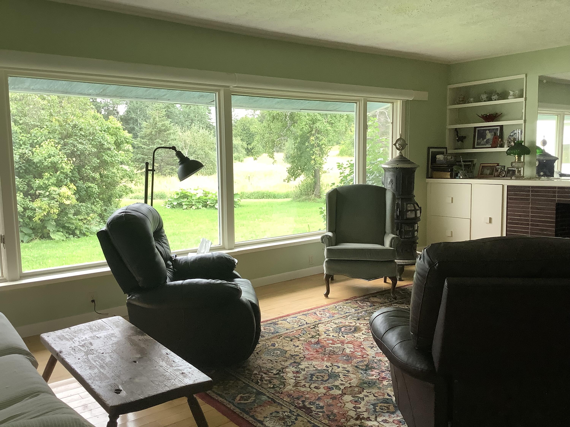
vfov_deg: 45.4
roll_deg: +0.7
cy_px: 214
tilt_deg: -7.2
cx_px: 285
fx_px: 510
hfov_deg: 58.4
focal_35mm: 31
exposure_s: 1/100
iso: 80
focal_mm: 3.3
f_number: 2.4
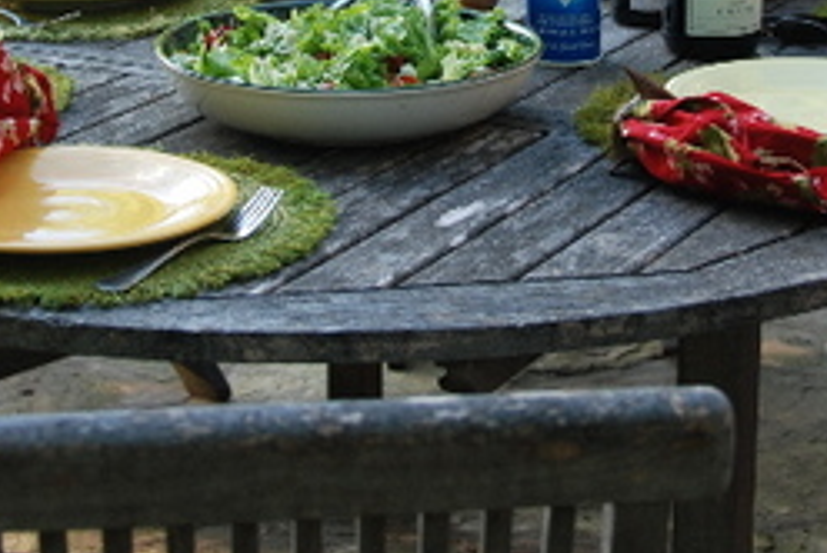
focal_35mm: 112
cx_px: 510
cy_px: 0
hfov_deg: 18.2
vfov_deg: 12.1
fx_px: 2583
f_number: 4.2
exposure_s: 1/50
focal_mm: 29
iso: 200
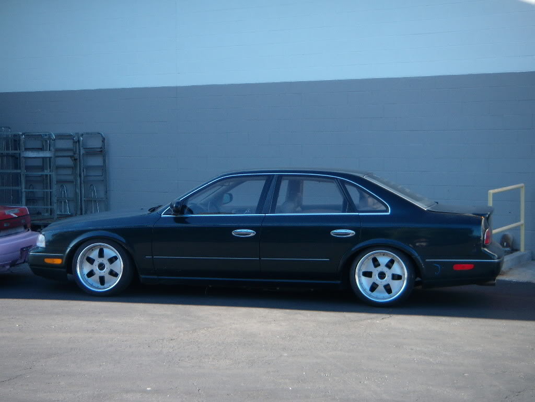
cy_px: 201
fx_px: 1020
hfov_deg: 29.4
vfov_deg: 22.3
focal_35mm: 66
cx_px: 268
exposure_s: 1/137
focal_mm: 11
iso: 64
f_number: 3.9
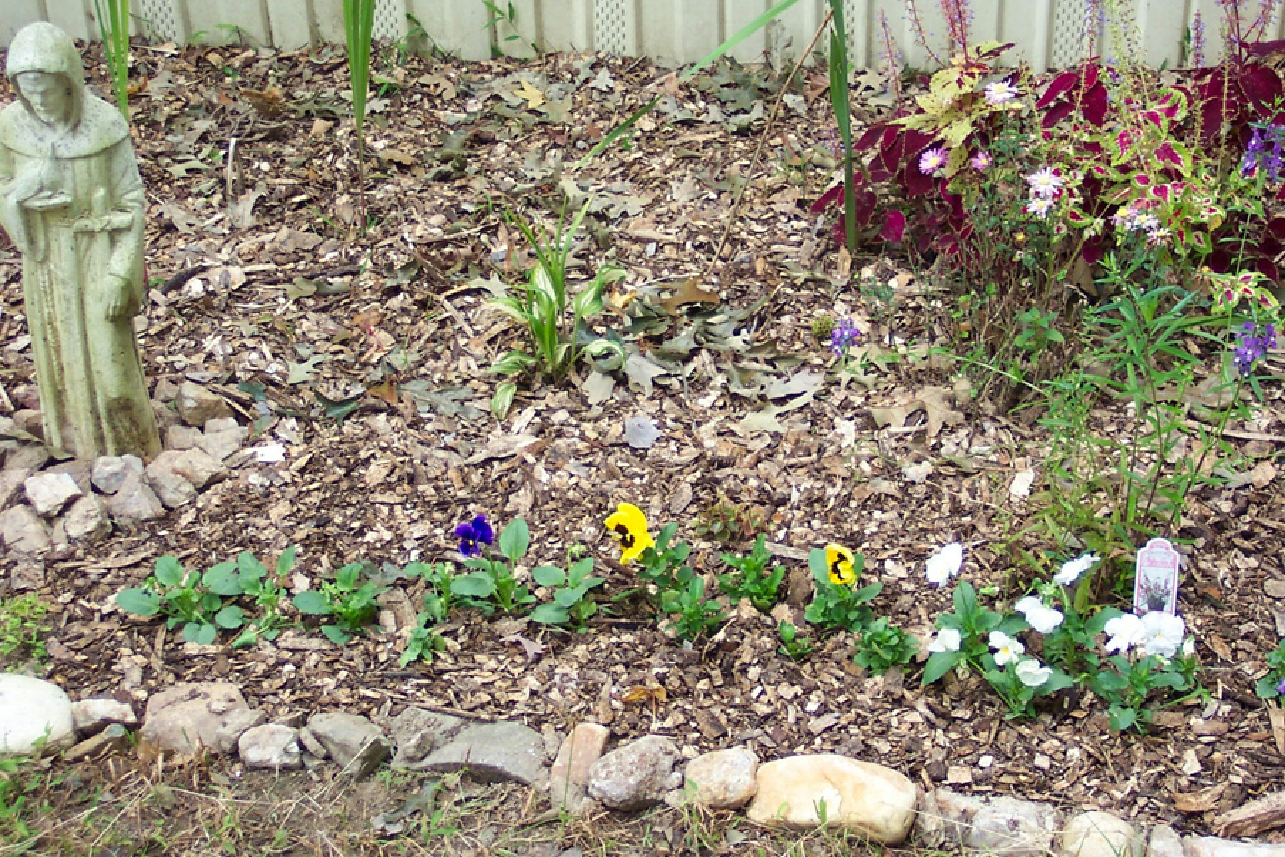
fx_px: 2177
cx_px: 747
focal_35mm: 61
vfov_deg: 22.2
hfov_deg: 32.8
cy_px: 367
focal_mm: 10.7
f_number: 3.4
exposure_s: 1/180
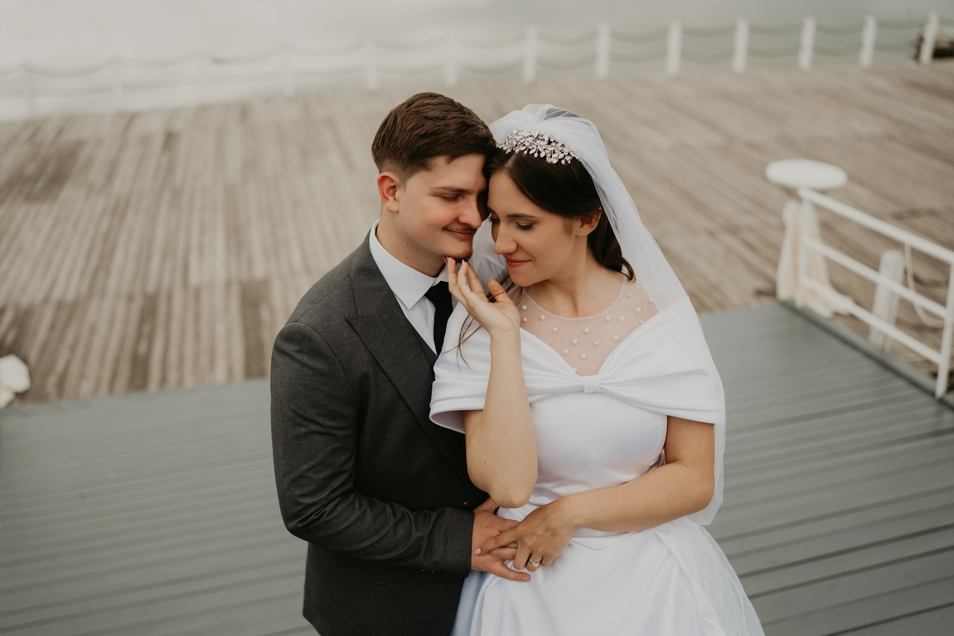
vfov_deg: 37.9
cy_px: 318
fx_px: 927
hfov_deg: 54.4
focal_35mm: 35
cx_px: 477
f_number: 1.8
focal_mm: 35
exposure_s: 1/5000
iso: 125
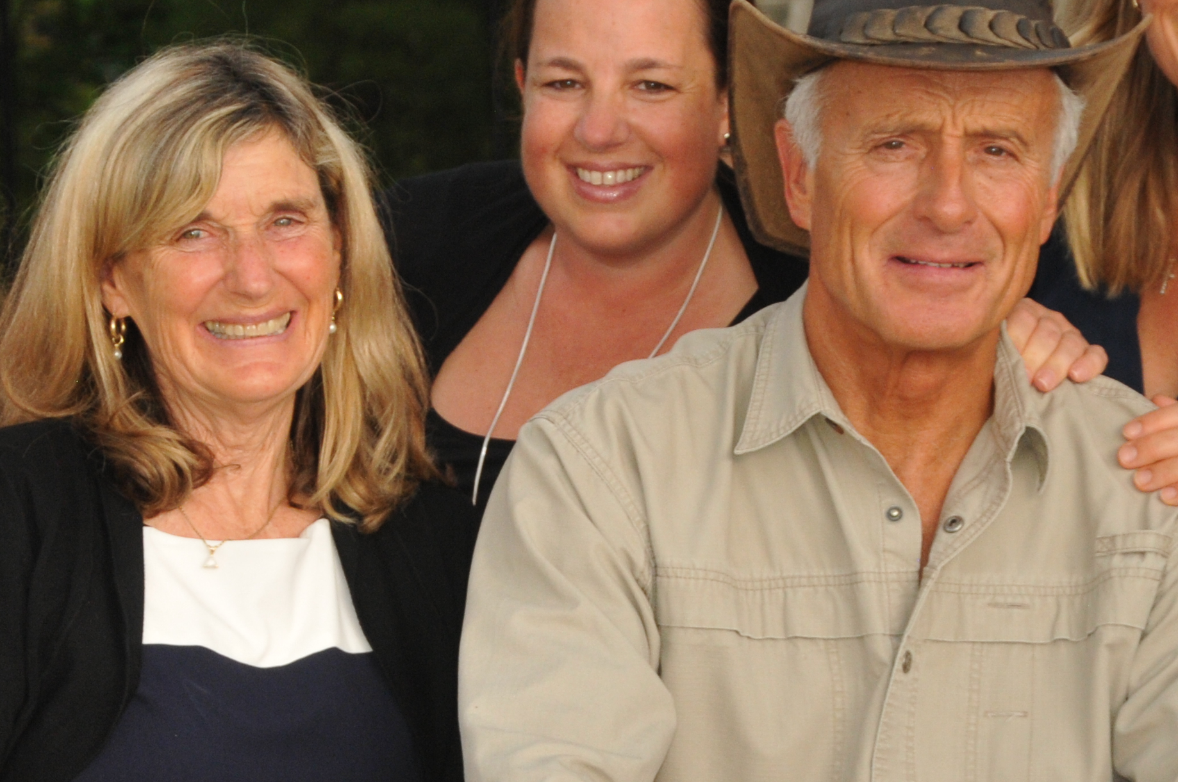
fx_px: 6864
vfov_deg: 6.5
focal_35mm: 210
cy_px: 500
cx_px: 568
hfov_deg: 9.8
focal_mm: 60
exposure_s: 1/250
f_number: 6.3
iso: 640
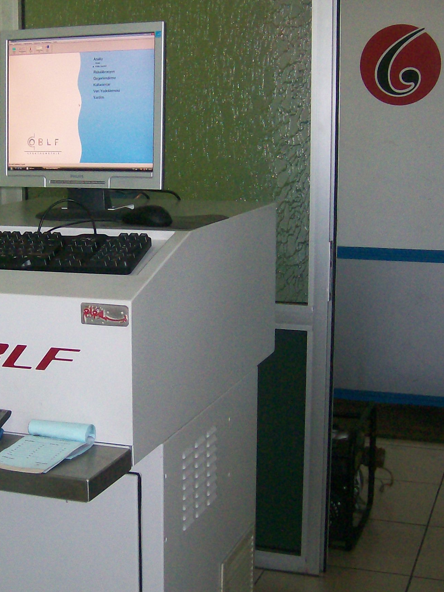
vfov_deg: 31.2
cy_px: 328
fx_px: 1060
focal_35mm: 62
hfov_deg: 23.3
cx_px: 83
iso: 200
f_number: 2.8
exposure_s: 1/64
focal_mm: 5.8
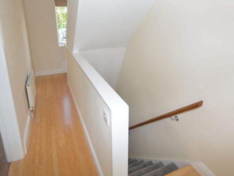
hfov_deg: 73.9
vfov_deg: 57.6
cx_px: 123
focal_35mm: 23
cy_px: 59
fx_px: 156
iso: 220
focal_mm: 10
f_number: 4
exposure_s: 1/60
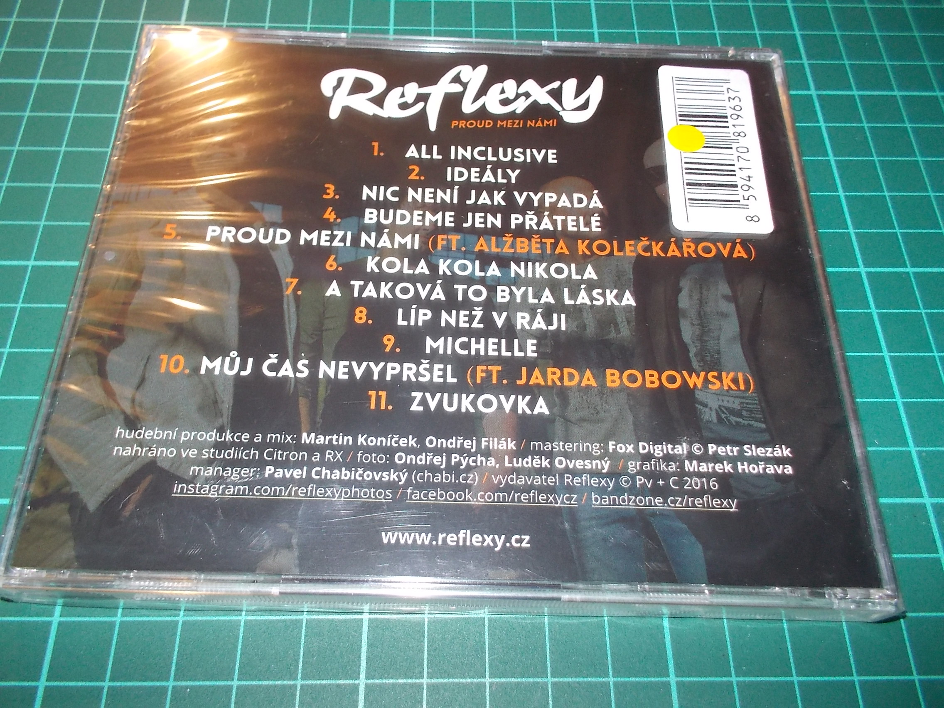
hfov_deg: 61.7
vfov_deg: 48.2
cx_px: 472
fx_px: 791
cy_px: 354
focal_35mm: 29
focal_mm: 4.1
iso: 200
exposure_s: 1/30
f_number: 3.3
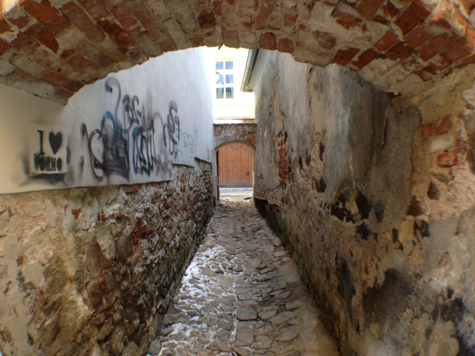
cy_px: 178
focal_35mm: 33
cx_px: 238
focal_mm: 4.12
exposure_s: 1/30
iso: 50
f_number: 2.4
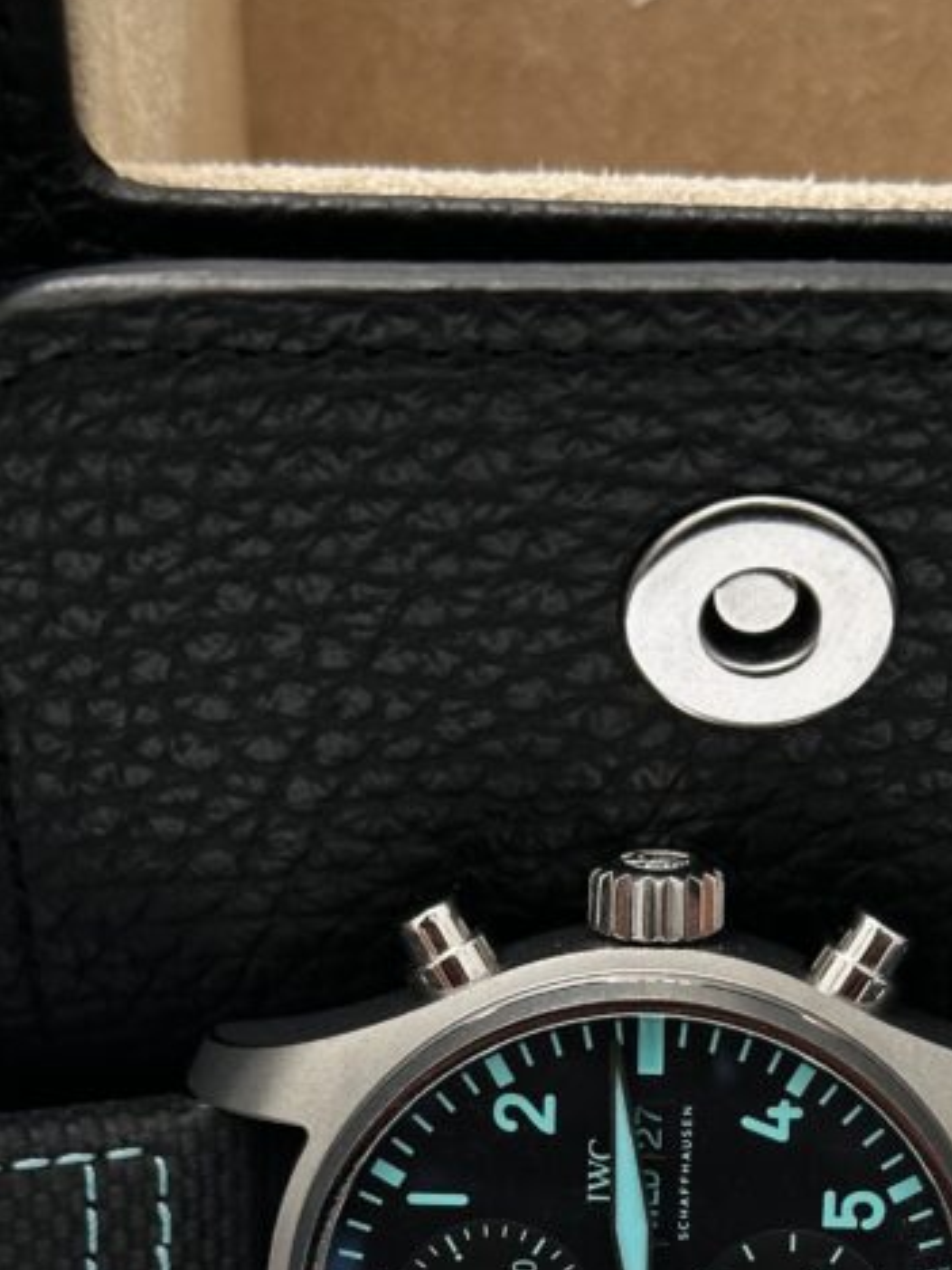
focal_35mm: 105
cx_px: 561
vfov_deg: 18.1
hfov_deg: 14.1
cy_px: 1370
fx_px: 3850
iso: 64
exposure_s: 1/351
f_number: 1.78
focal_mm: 6.86
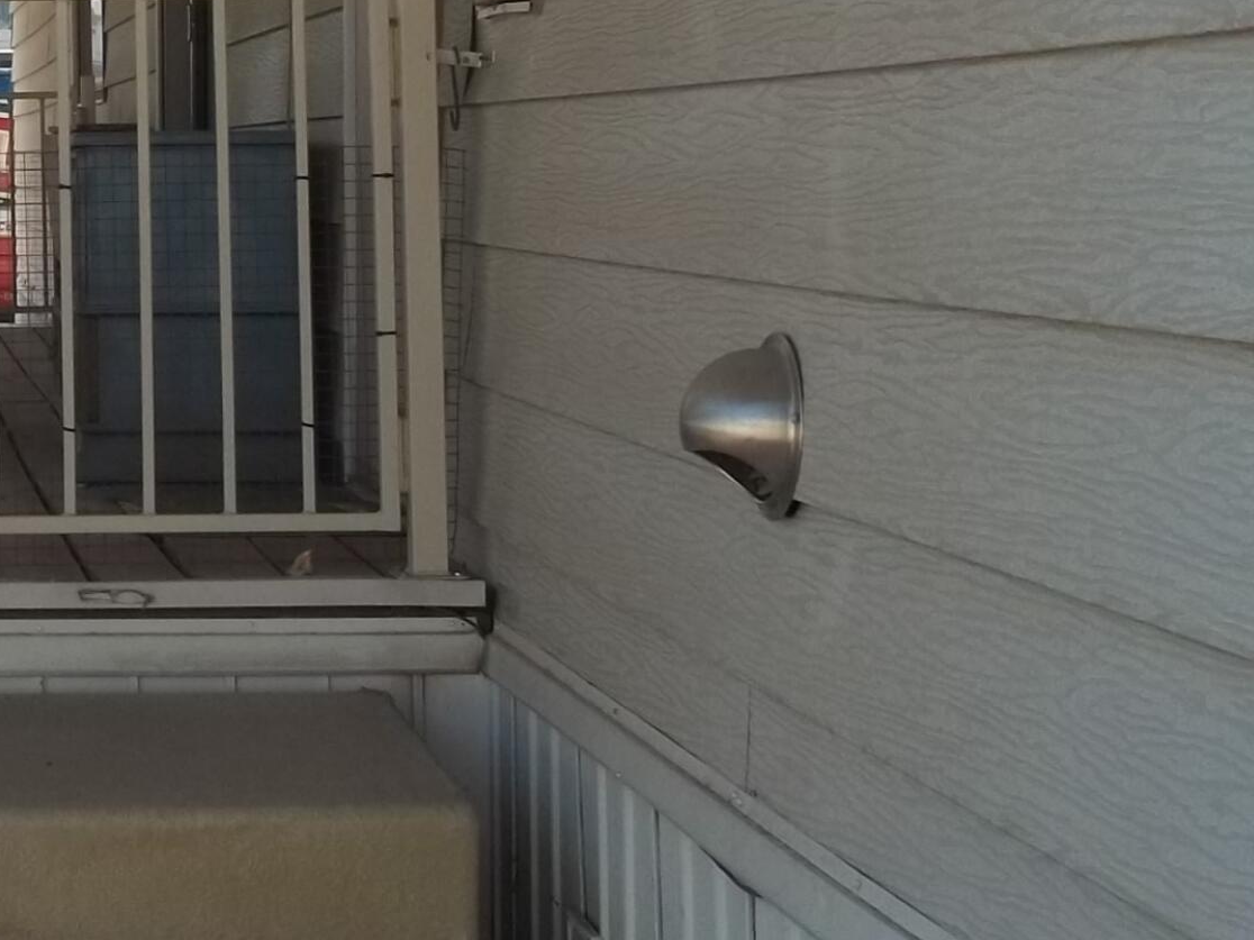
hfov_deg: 20.7
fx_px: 3115
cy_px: 173
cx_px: -396
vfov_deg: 17.0
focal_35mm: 86
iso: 64
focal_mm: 5.7
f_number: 8.8
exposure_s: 1/80
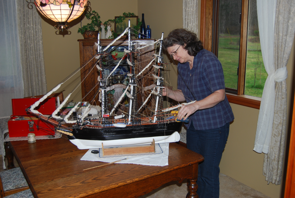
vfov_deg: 37.0
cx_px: 148
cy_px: 99
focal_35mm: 36
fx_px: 295
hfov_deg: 53.1
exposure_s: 1/60
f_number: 4
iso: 200
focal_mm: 24
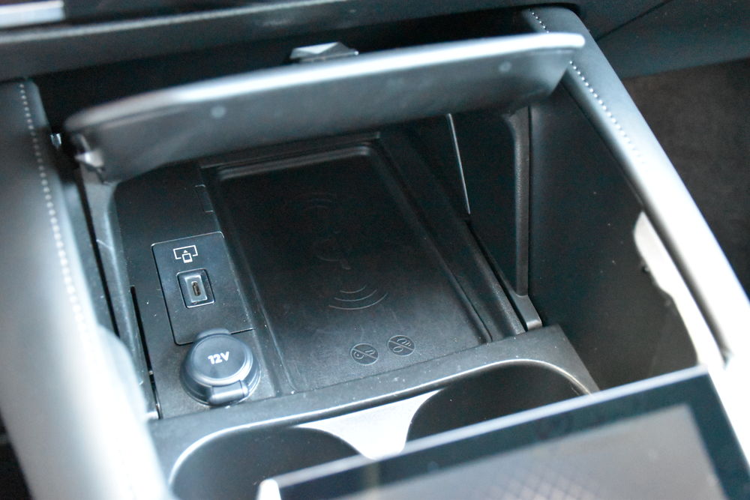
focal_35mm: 48
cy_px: 250
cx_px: 375
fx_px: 1000
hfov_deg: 41.1
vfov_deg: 28.1
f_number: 4
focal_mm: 32
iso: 12800
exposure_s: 1/50
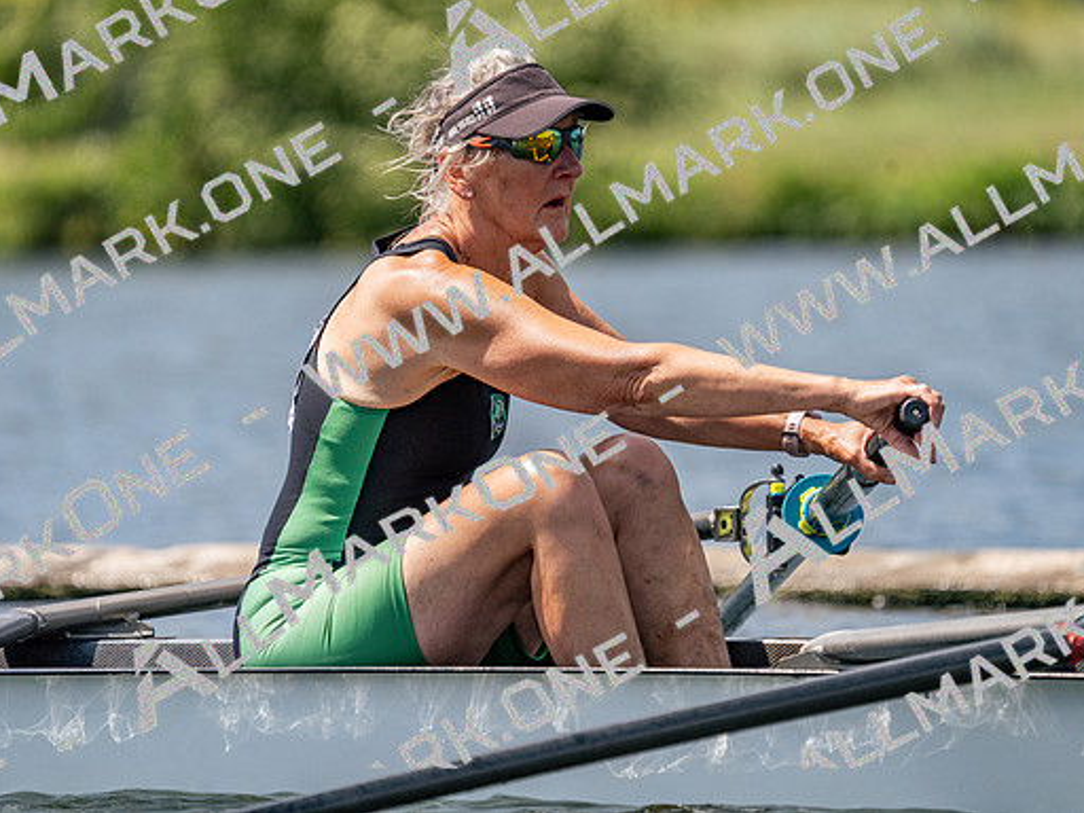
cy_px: 405
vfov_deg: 2.8
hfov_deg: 3.8
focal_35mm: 528
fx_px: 16534
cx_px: 563
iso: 320
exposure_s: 1/2000
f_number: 6.3
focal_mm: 485
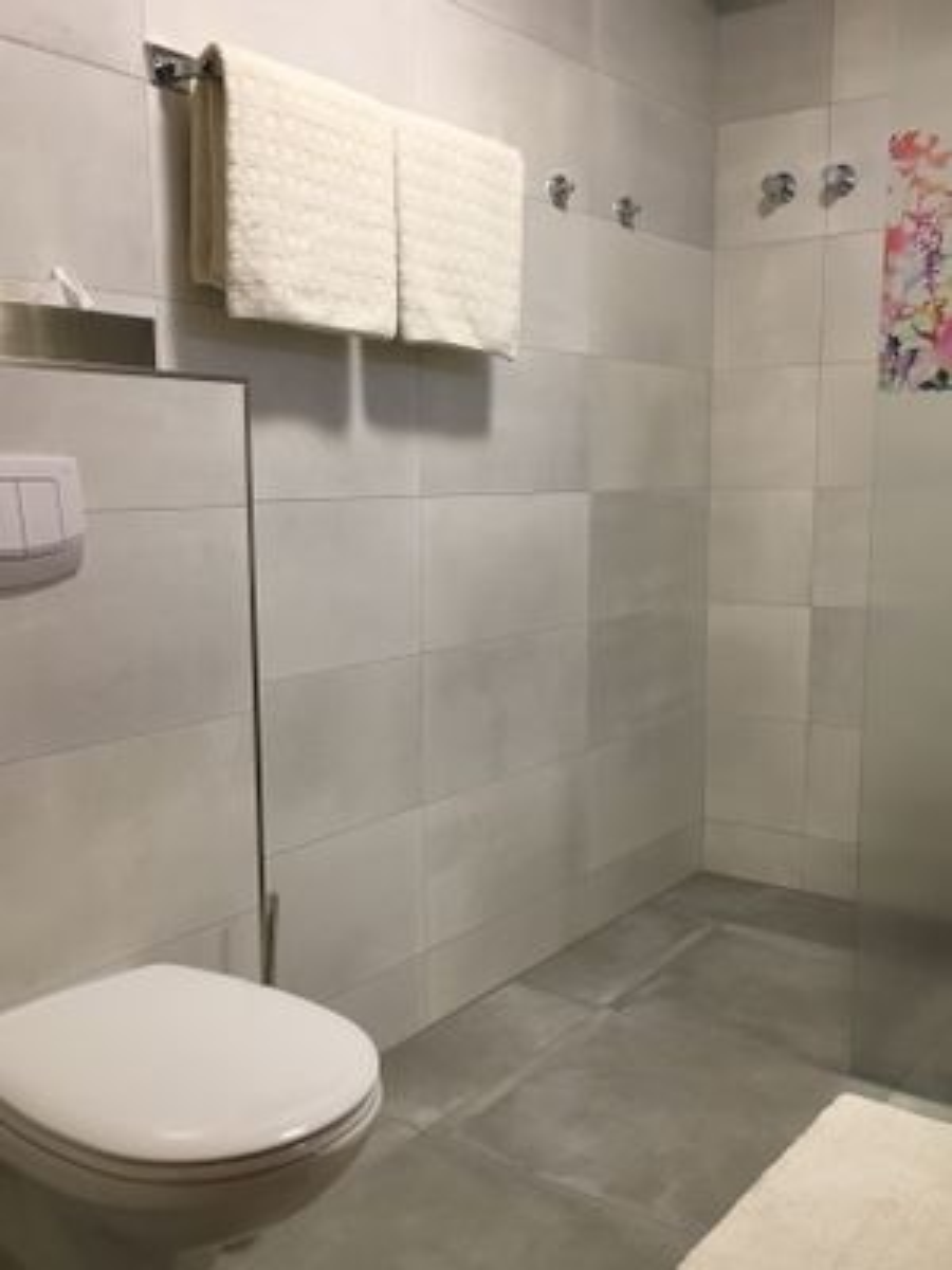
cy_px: 635
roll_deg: +1.1
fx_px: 1063
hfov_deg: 48.2
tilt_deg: -8.9
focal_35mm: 29
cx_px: 476
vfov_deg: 61.7
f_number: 2.2
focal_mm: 4.15
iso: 100
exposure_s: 1/33
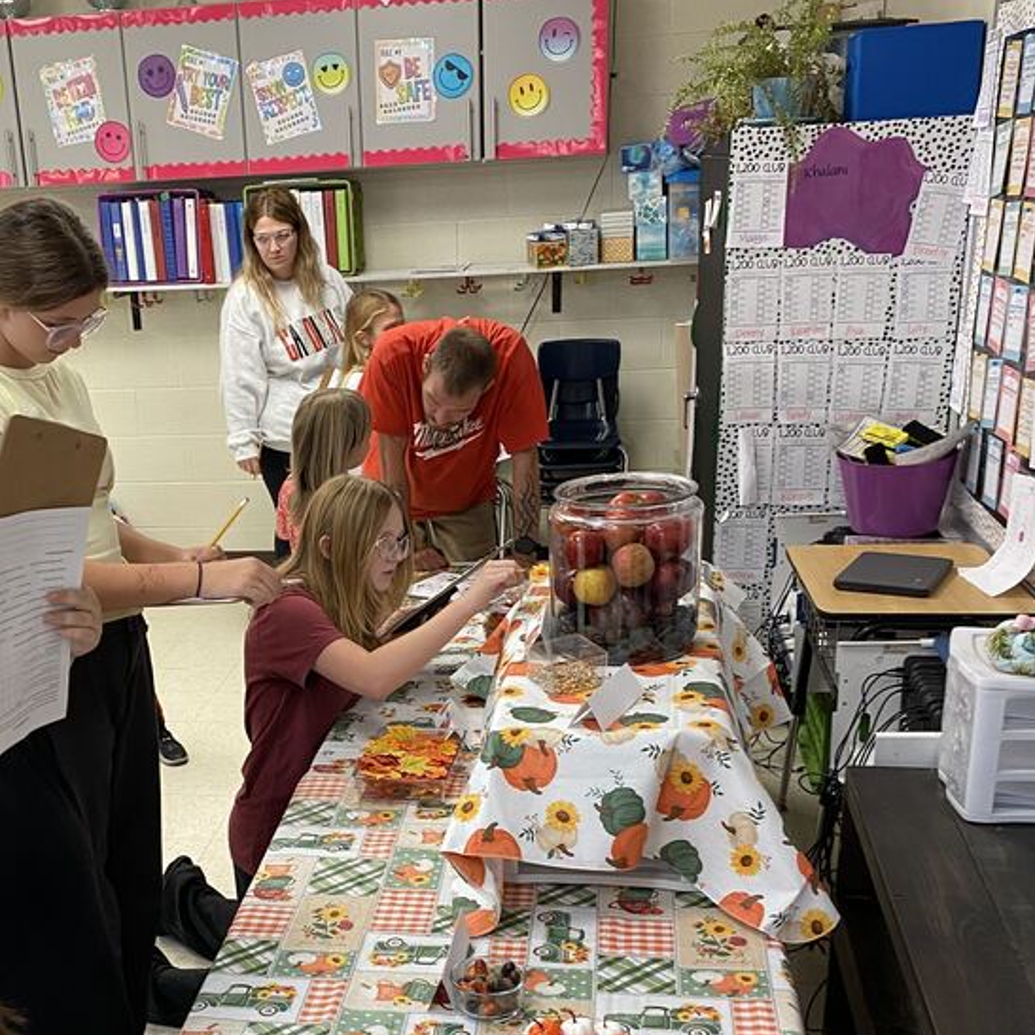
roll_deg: +4.2
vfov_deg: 38.3
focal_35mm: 43
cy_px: 753
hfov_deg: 38.7
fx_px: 1455
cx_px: 333
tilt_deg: -22.4
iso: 100
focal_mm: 4.25
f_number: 1.8
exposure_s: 1/60
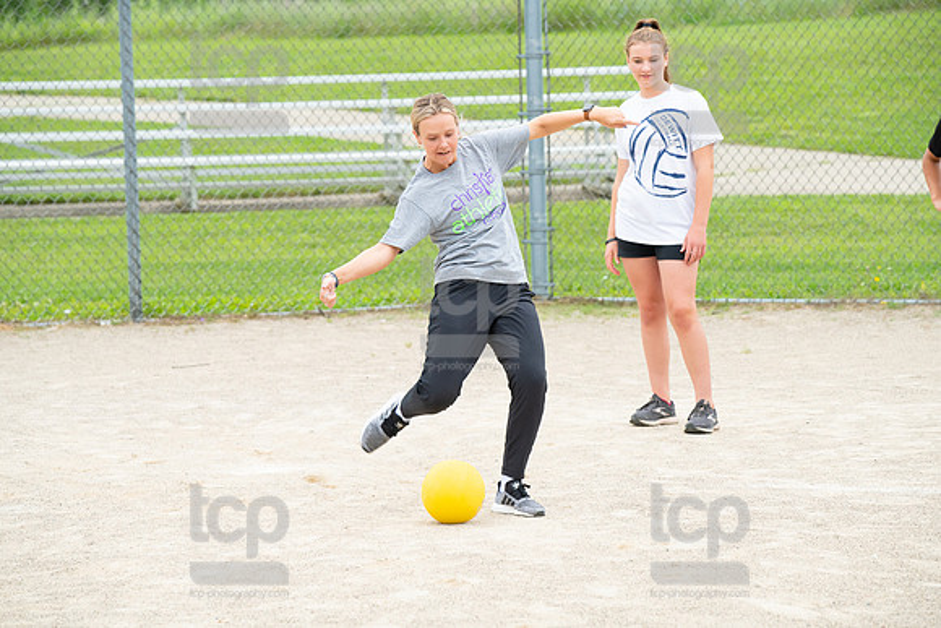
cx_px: 470
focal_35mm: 155
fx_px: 4052
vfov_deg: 8.9
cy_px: 314
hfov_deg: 13.2
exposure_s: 1/1000
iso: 1250
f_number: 5.6
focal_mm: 155
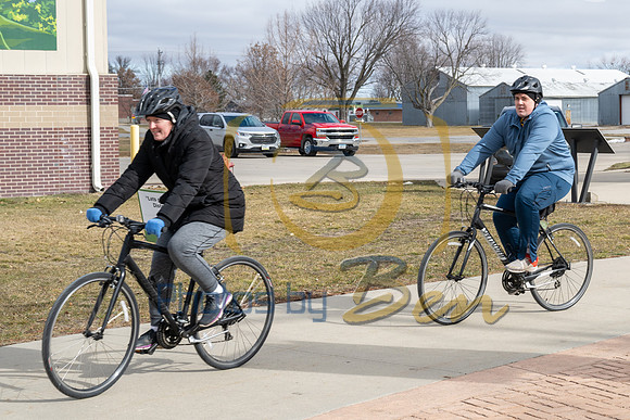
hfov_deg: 24.6
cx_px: 529
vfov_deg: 16.9
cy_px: 182
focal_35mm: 81
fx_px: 1416
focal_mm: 48
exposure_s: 1/250
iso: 250
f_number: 7.1
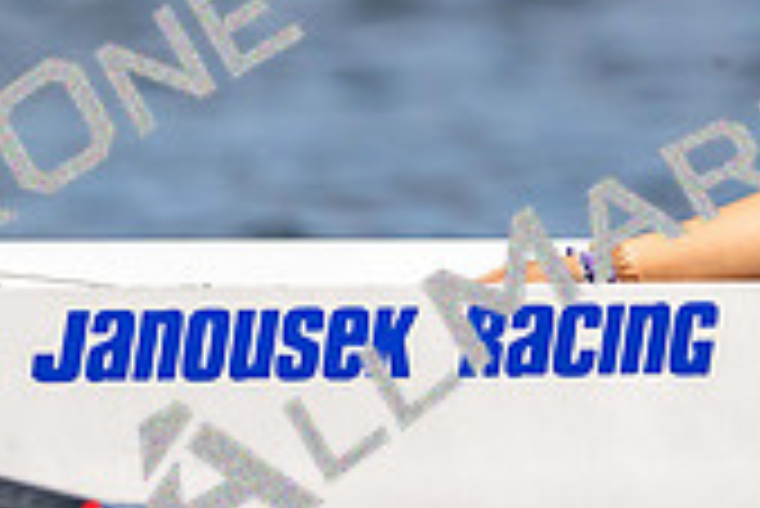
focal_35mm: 1369
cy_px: -97
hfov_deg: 1.5
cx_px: 1052
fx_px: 28925
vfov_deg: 1.0
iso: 280
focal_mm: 400
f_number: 4.5
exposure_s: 1/2500
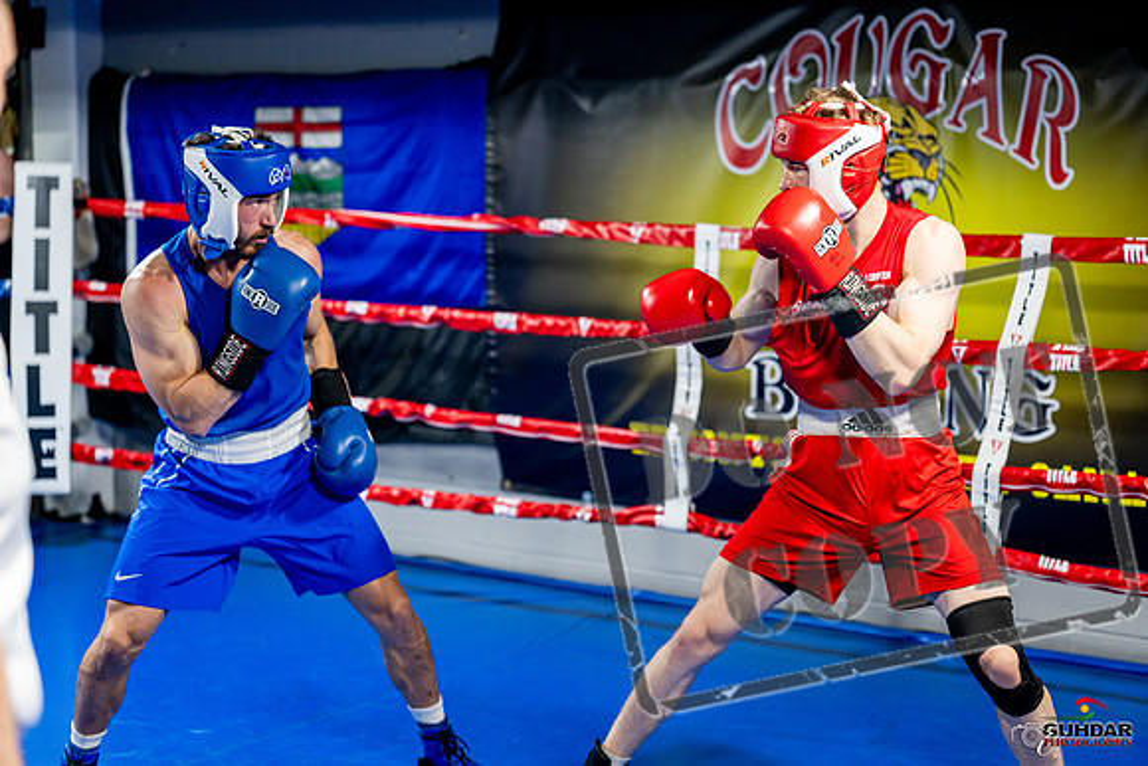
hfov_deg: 31.9
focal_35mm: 63
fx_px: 2009
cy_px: 383
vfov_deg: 21.6
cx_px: 574
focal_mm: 63
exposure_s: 1/640
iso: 2500
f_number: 2
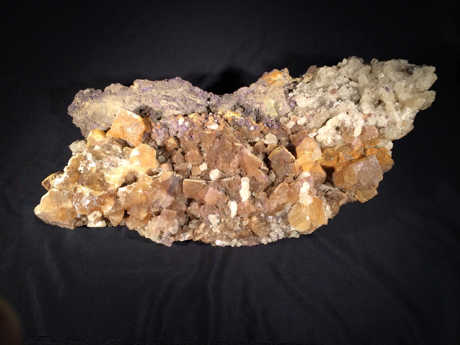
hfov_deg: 61.7
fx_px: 385
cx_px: 230
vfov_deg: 48.2
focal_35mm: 29
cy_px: 172
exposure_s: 1/40
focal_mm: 4.15
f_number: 2.2
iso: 32
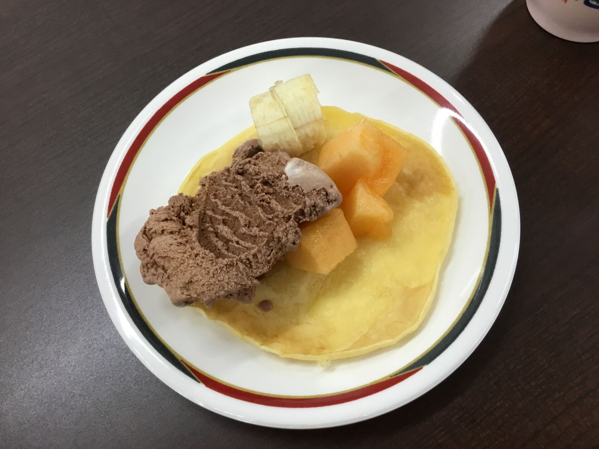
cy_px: 224
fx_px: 536
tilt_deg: -66.3
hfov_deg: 58.4
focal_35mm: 31
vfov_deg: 45.4
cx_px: 300
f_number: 2.4
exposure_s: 1/30
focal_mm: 3.3
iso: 32
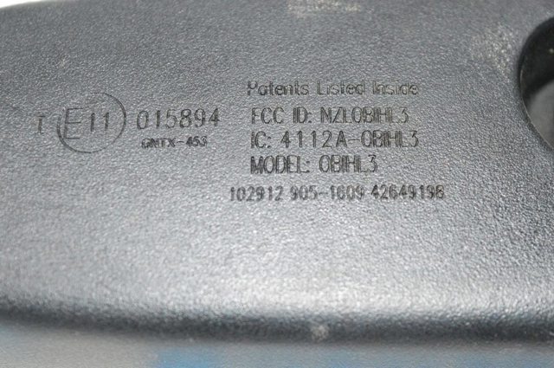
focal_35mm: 82
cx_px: 277
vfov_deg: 16.5
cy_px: 184
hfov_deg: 24.6
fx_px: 1268
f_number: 5.6
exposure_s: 1/200
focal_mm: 55
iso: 6400
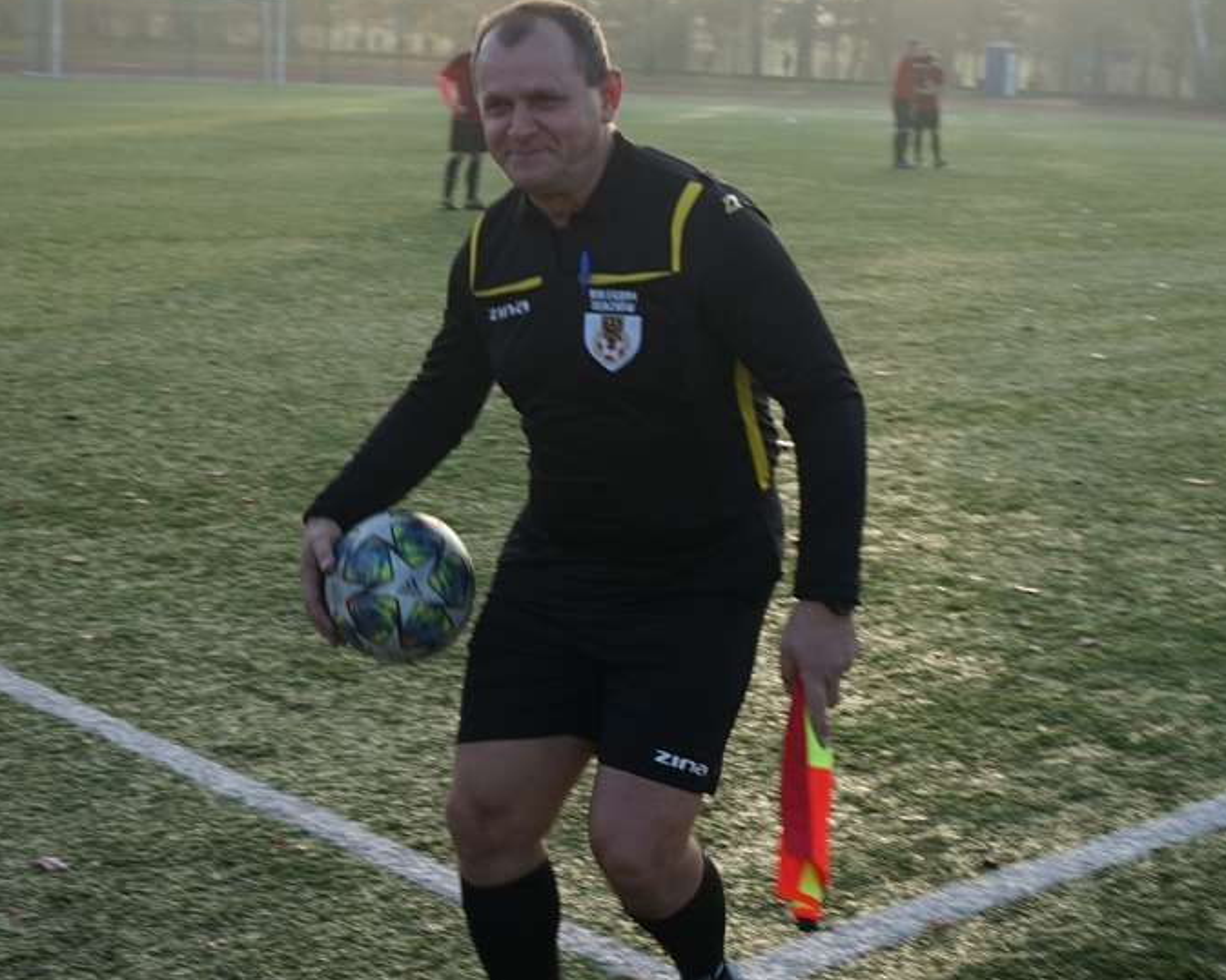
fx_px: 2176
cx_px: 548
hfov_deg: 31.4
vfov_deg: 25.3
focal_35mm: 60
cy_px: 363
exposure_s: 1/200
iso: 100
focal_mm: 28
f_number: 5.6
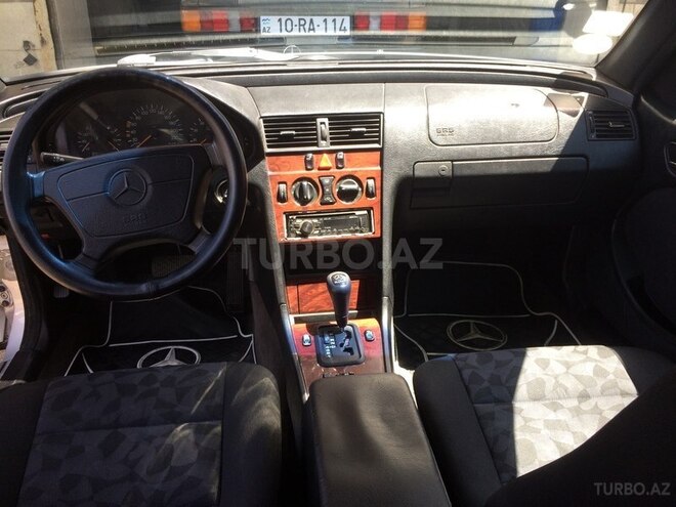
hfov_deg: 61.7
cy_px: 254
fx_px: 566
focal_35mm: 29
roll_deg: -0.9
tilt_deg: -24.1
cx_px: 338
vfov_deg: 48.2
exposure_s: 1/100
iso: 40
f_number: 2.2
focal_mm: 4.15
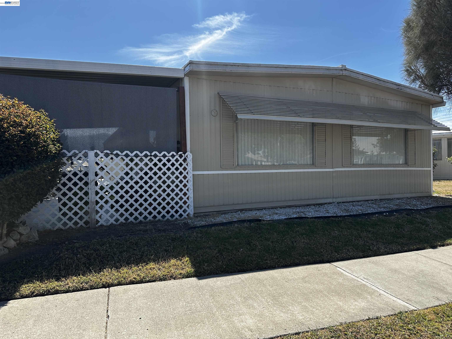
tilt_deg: -0.6
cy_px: 170
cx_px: 226
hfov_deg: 71.6
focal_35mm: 24
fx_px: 313
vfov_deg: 56.8
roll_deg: +0.2
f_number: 1.78
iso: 80
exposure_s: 1/3356
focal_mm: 6.86
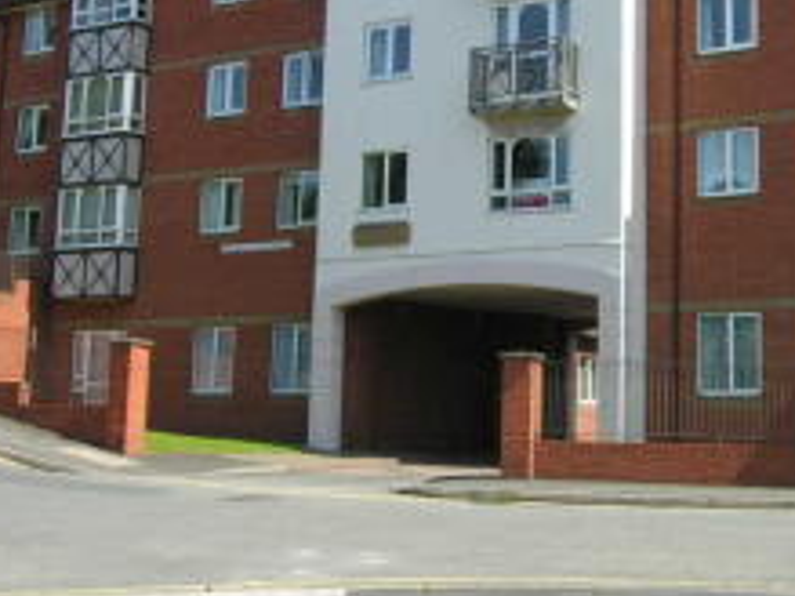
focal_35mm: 58
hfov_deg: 32.9
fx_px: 1331
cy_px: 220
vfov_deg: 25.1
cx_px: 546
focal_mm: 7.5
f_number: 4.4
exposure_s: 1/220
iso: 50
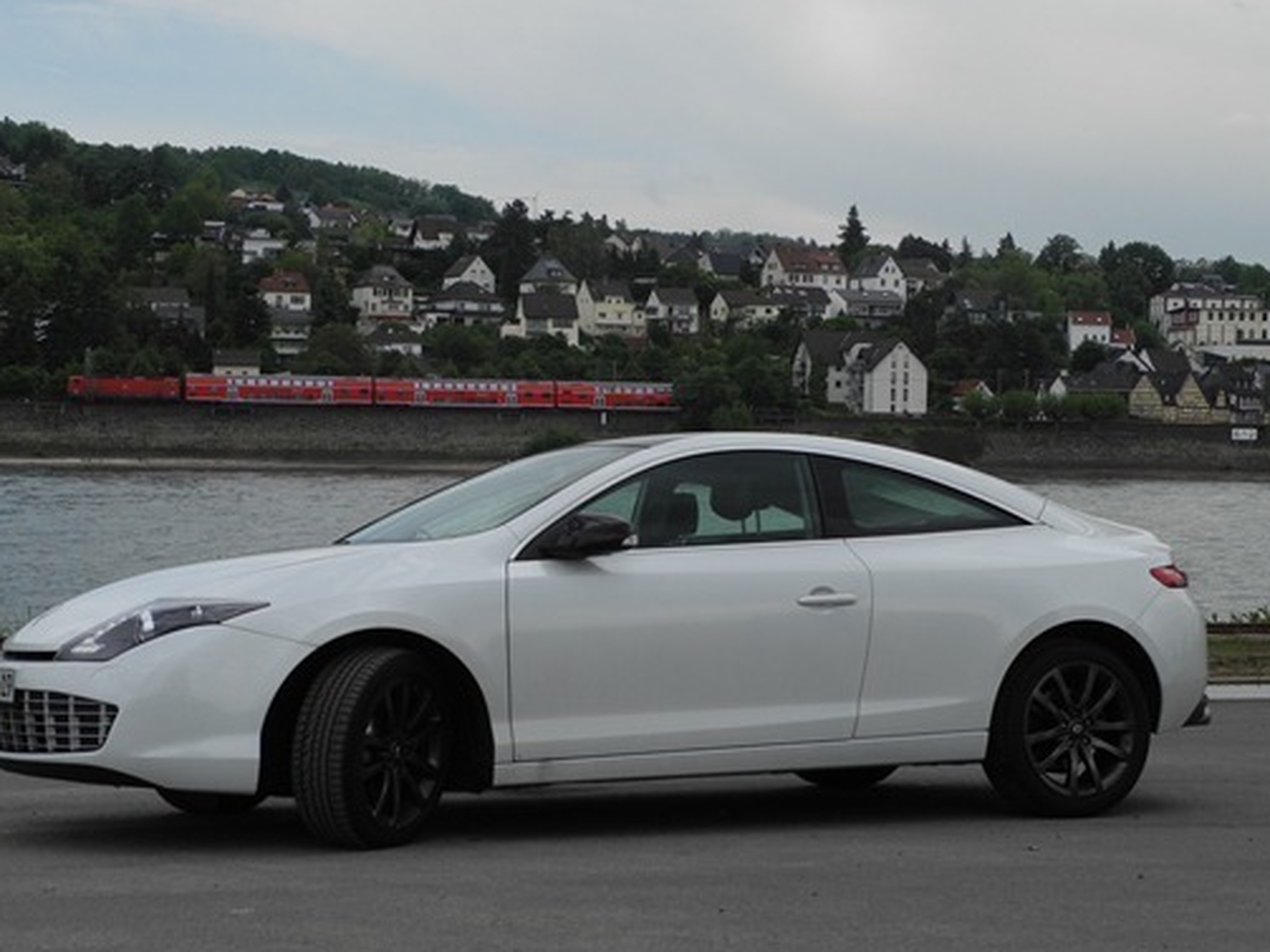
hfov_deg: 27.8
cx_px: 578
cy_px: 495
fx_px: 2568
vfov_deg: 21.0
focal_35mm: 70
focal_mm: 11.8
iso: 100
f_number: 4.5
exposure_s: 1/875
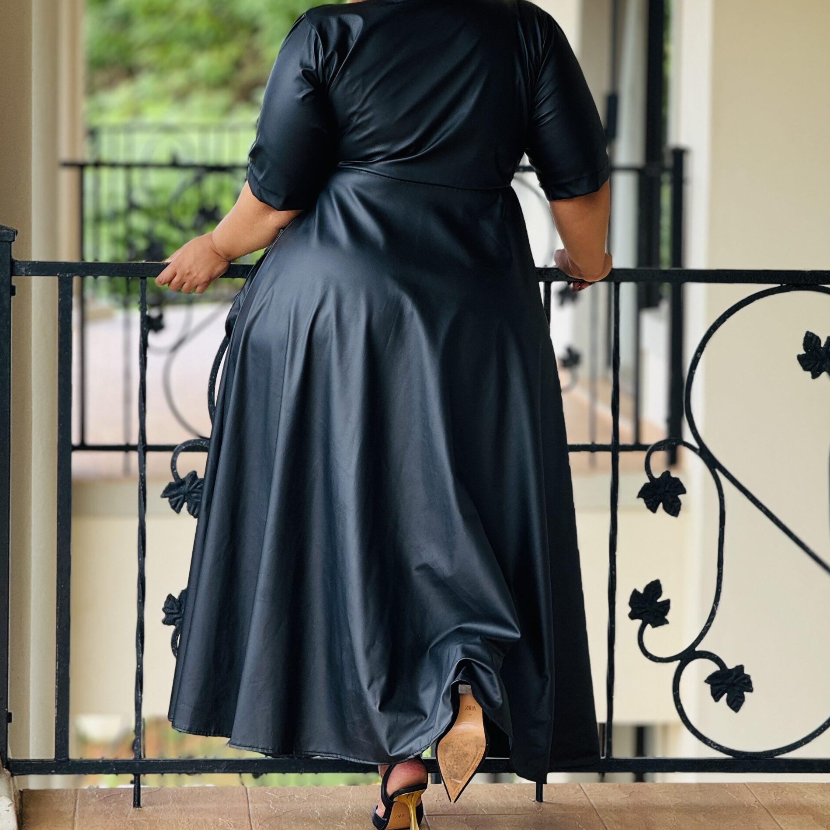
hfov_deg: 12.2
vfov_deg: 12.2
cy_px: 349
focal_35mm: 143
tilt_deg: -4.3
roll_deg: -1.0
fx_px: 3879
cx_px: 414
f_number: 2.8
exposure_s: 1/99
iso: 80
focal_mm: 15.66
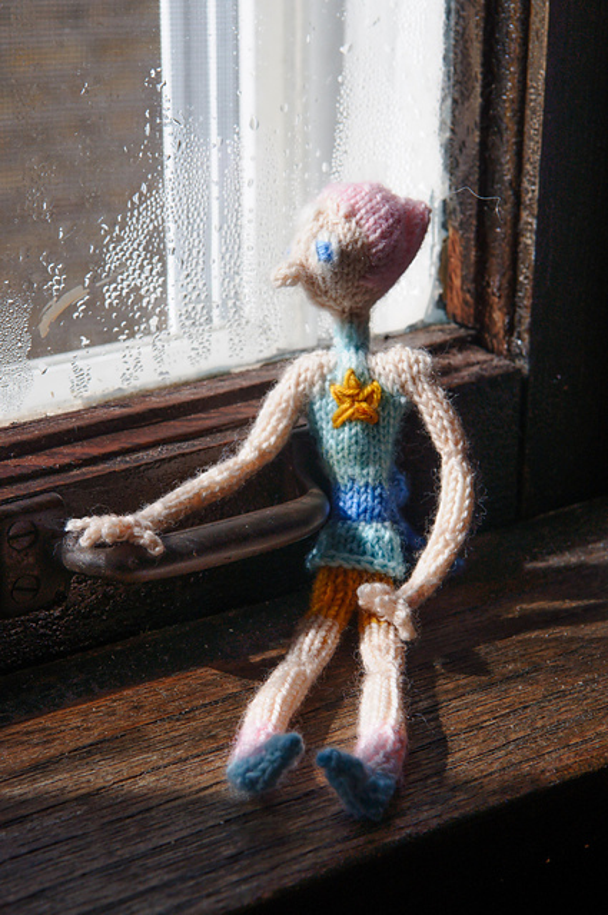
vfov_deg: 24.6
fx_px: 2096
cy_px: 458
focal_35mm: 82
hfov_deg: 16.5
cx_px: 304
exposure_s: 1/250
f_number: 11
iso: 200
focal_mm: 55
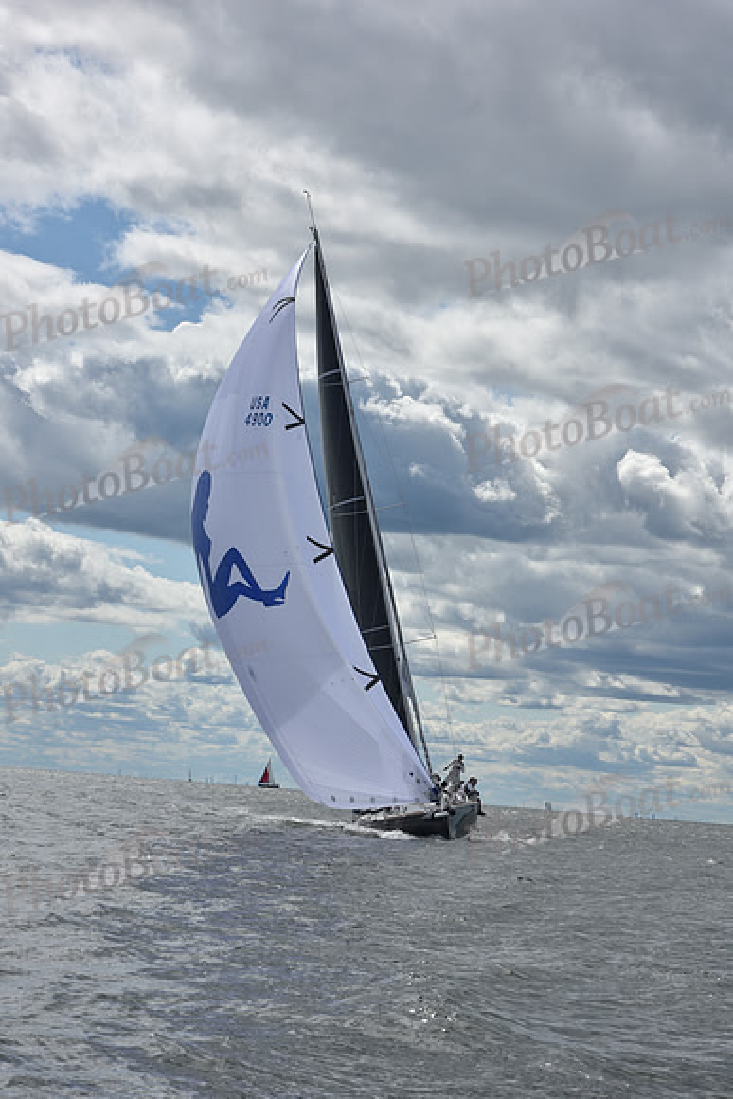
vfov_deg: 22.1
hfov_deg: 14.9
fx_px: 2808
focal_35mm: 92
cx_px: 366
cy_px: 550
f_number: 11
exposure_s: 1/1000
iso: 250
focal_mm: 92
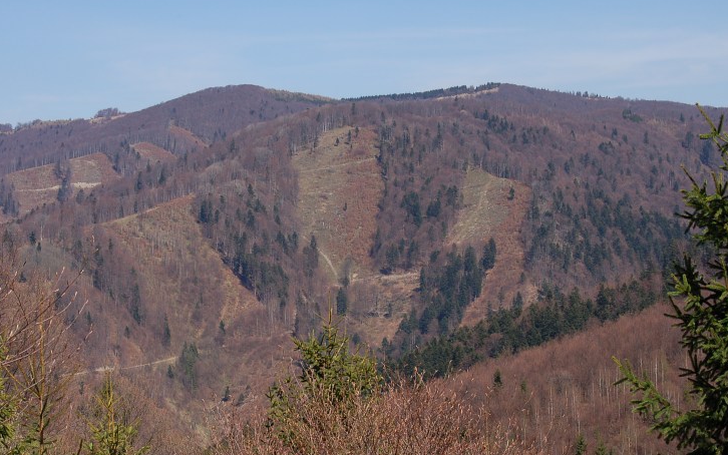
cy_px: 264
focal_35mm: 93
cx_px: 347
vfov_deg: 14.1
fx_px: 1837
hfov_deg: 22.4
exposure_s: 1/160
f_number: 13
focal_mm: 55
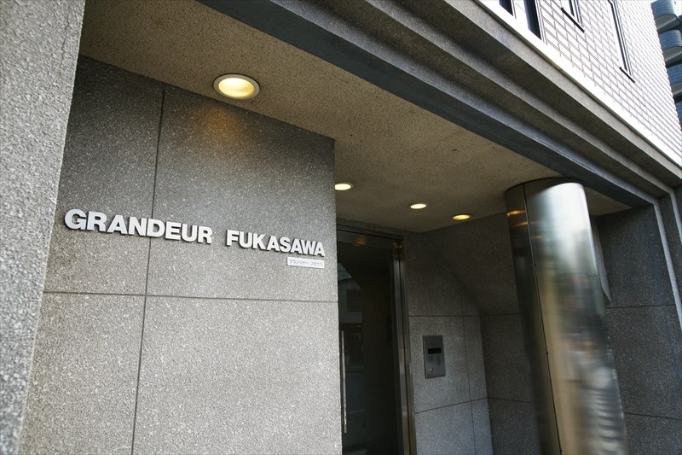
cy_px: 228
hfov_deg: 78.6
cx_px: 341
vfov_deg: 57.2
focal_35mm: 22
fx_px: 417
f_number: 7.1
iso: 200
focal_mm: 22
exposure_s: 1/80
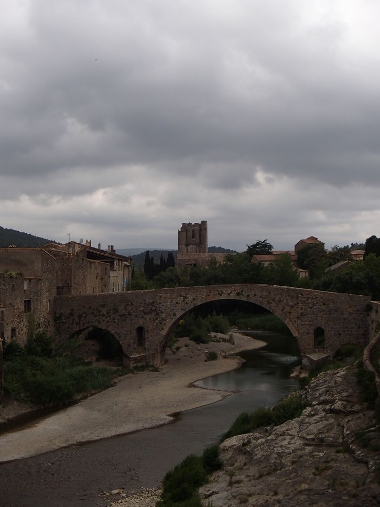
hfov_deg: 33.6
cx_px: 190
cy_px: 254
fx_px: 630
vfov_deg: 43.9
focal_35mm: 43
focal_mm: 7.73
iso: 100
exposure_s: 1/640
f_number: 4.8
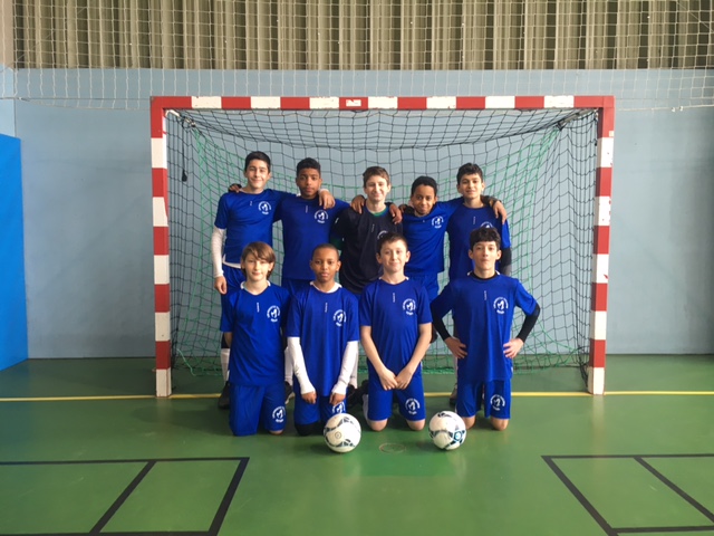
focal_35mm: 29
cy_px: 268
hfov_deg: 61.7
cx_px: 357
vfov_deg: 48.2
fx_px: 598
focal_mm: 4.15
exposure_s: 1/33
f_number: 2.2
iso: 80
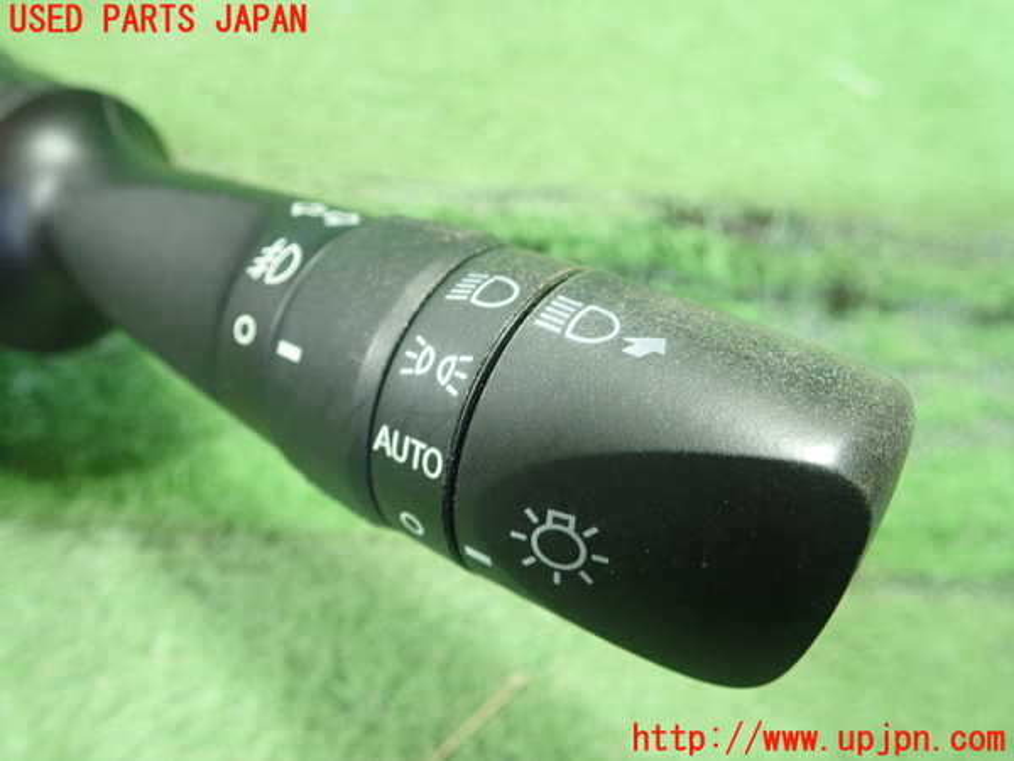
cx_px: 507
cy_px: 380
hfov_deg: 60.0
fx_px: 879
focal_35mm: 30
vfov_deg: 46.8
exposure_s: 1/100
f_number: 2.3
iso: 800
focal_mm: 5.5
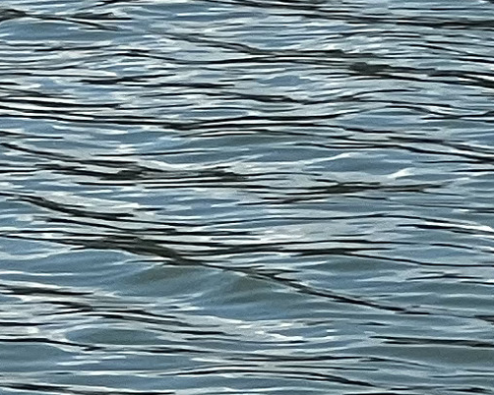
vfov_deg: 2.6
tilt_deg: +0.7
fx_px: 8761
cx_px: 124
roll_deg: +0.9
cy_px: -650
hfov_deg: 3.2
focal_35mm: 599
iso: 32
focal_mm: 9
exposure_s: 1/943
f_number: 2.8
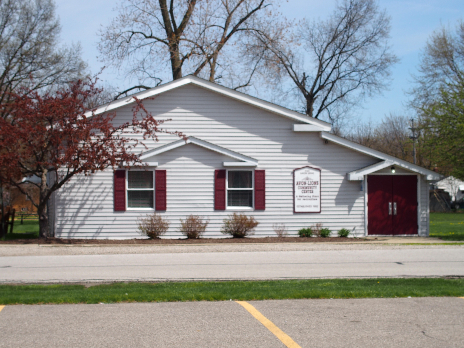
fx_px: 1126
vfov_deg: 17.6
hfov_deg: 23.3
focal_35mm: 84
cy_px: 174
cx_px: 232
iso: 100
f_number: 5
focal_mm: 17.8
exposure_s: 1/640
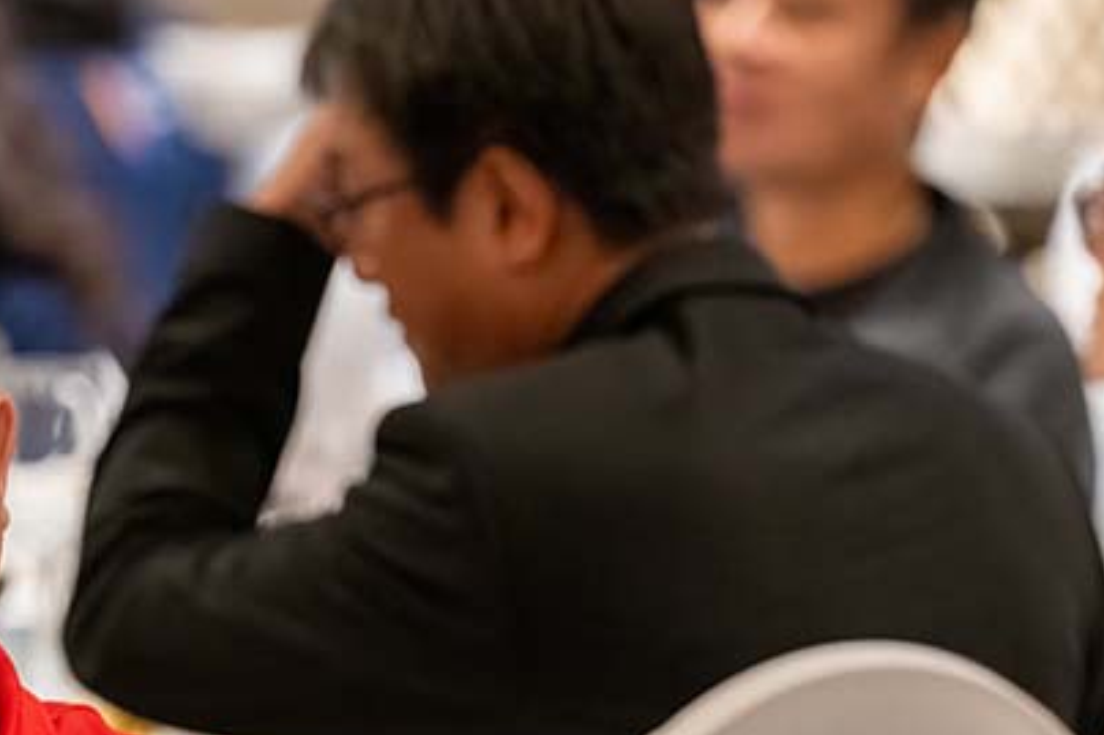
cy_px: 847
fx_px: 13855
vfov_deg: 3.0
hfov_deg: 4.6
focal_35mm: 452
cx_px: 189
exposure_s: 1/200
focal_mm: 190
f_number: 3.5
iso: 3200
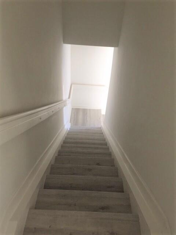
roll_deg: -2.9
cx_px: 88
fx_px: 197
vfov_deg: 61.7
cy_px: 118
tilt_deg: -39.1
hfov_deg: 48.2
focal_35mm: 29
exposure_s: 1/15
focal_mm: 4.15
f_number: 2.2
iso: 160
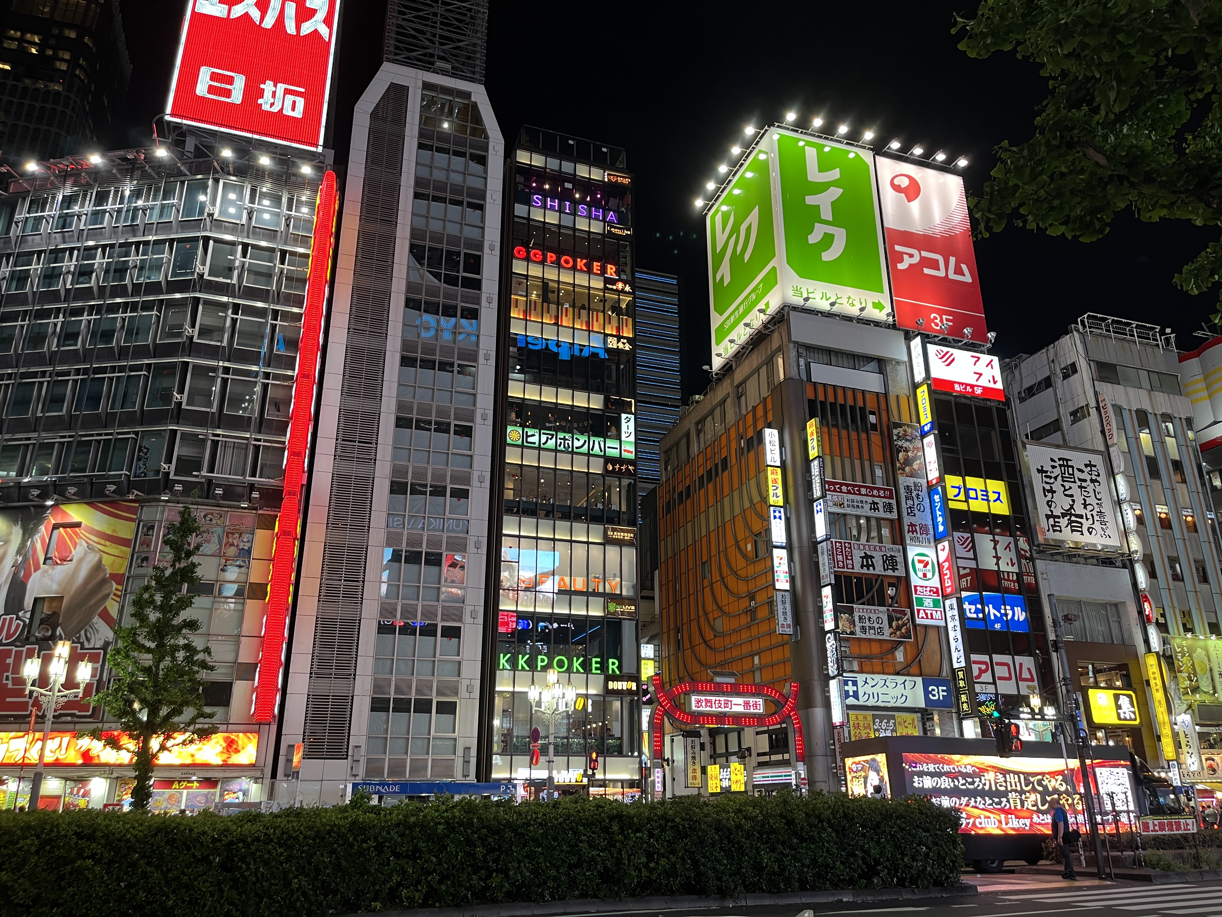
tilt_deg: +19.9
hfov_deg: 67.3
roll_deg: +0.4
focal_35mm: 26
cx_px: 611
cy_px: 458
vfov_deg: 53.1
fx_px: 918
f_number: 1.6
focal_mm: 5.1
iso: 100
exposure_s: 1/50
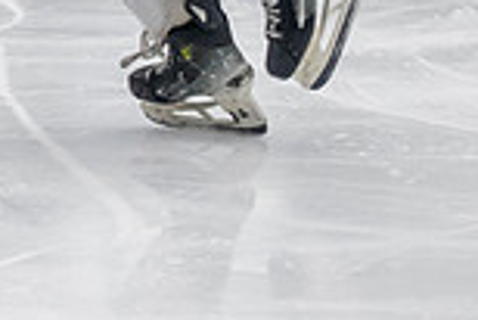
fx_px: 7442
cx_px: -100
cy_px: -171
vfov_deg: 2.5
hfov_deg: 3.7
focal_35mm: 560
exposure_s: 1/640
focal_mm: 90
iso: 2000
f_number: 3.2
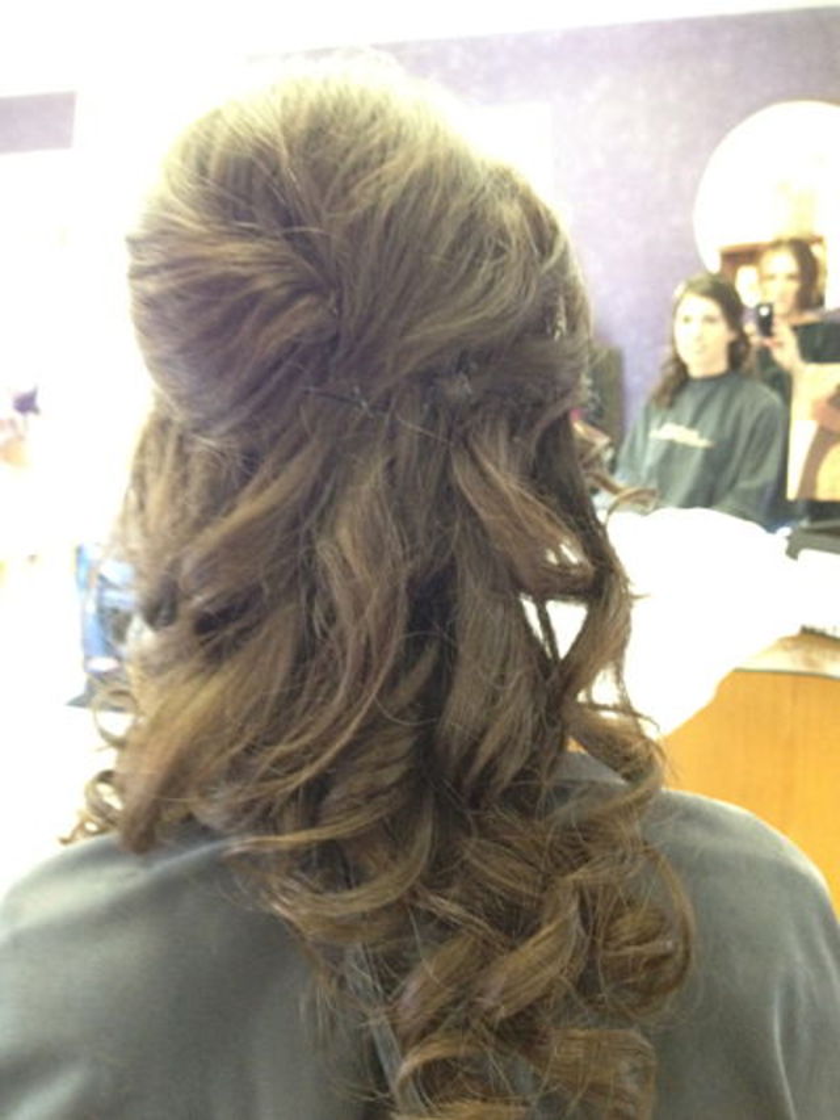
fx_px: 1132
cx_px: 420
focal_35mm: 35
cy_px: 560
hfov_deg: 40.7
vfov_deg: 52.6
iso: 400
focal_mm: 4.28
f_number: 2.4
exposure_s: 1/20
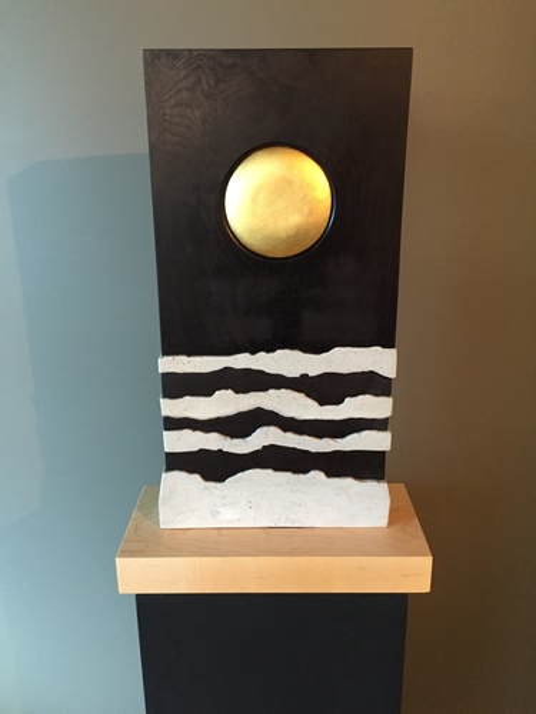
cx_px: 268
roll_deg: +0.6
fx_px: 599
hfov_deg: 48.2
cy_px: 357
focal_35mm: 29
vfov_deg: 61.7
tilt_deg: -16.9
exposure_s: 1/24
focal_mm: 4.15
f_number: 2.2
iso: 250
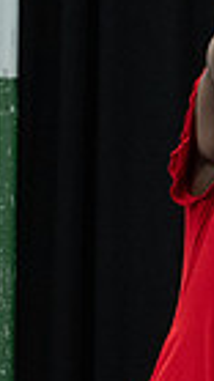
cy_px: 74
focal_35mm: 551
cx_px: 678
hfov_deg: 2.2
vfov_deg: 3.9
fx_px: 5569
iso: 8000
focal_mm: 126
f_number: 6.3
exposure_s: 1/125
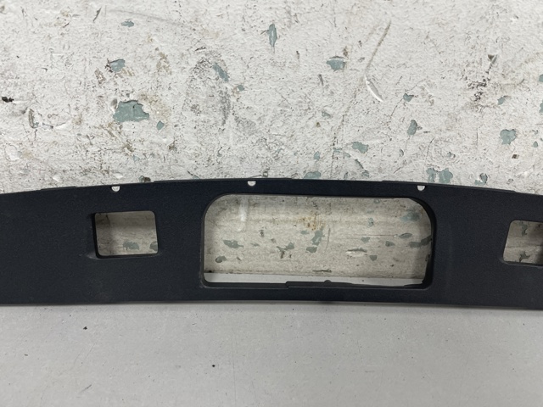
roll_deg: -2.8
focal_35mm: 25
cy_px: 204
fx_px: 392
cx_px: 272
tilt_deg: -27.4
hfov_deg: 69.4
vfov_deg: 54.9
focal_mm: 5.1
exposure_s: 1/100
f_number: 1.6
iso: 125
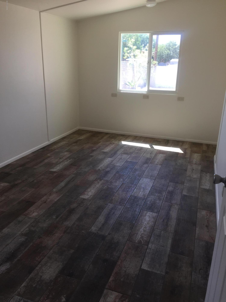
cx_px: 113
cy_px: 151
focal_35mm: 29
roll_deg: -1.5
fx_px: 252
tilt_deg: -18.1
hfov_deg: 48.2
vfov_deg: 61.7
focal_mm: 4.15
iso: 40
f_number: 2.2
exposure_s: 1/120
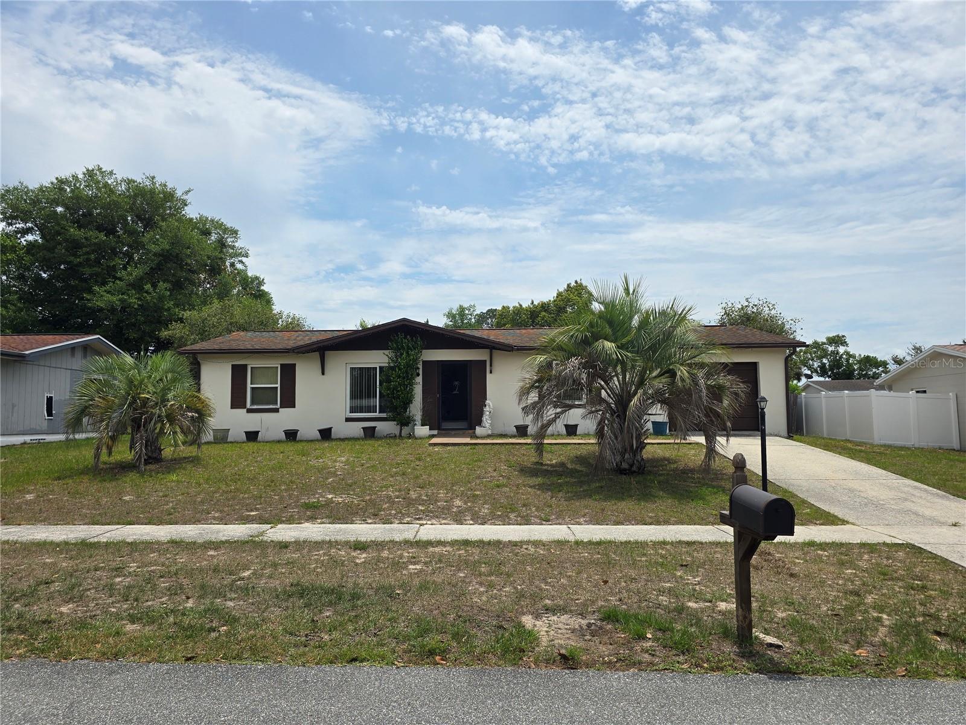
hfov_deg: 73.9
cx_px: 483
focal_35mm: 23
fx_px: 642
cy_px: 362
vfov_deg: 58.9
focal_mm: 6.3
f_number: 1.7
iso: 12
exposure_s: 1/1365
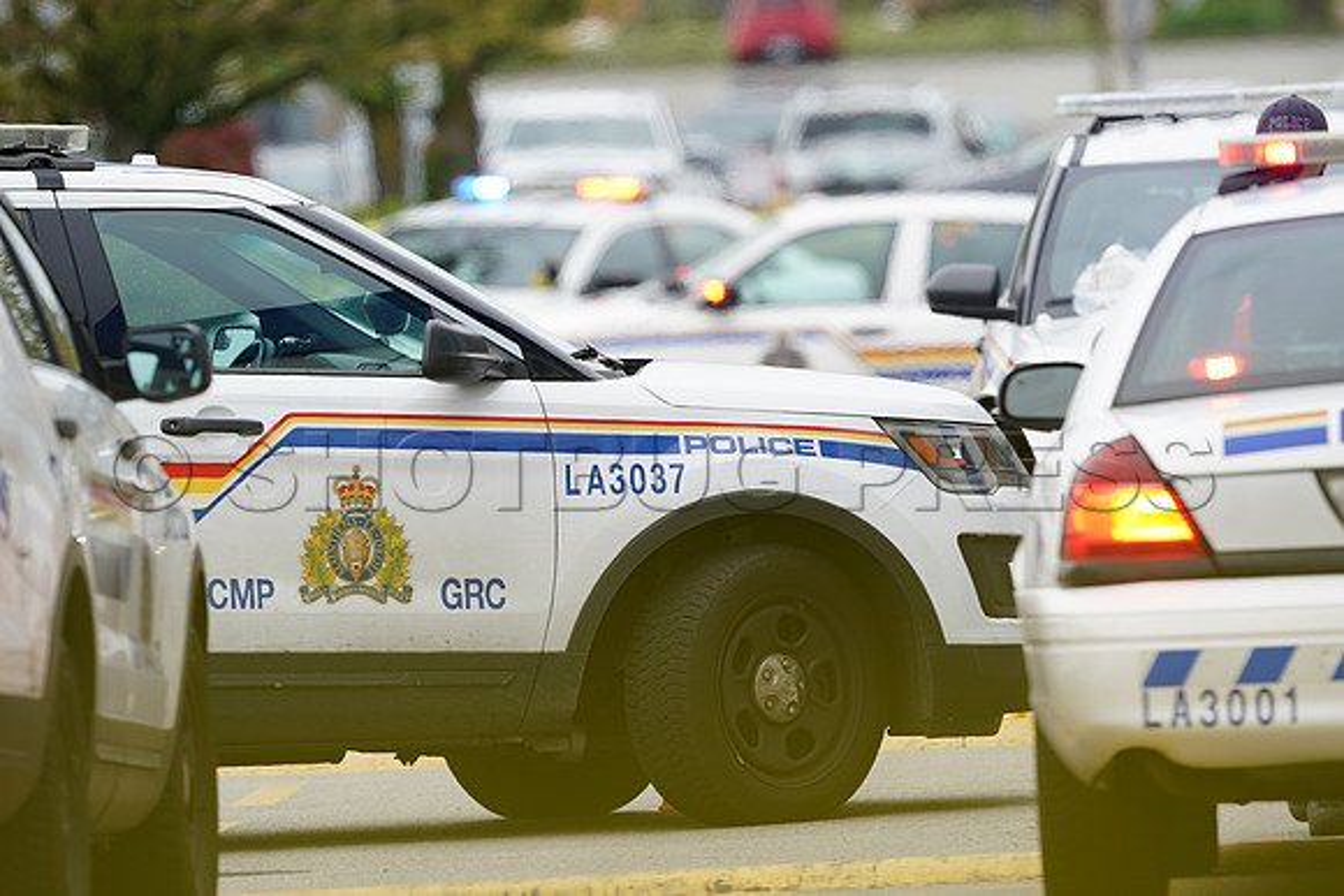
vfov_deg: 2.3
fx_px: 22404
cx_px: 672
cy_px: 448
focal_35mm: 600
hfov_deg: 3.4
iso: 400
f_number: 6.3
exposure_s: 1/320
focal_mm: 600
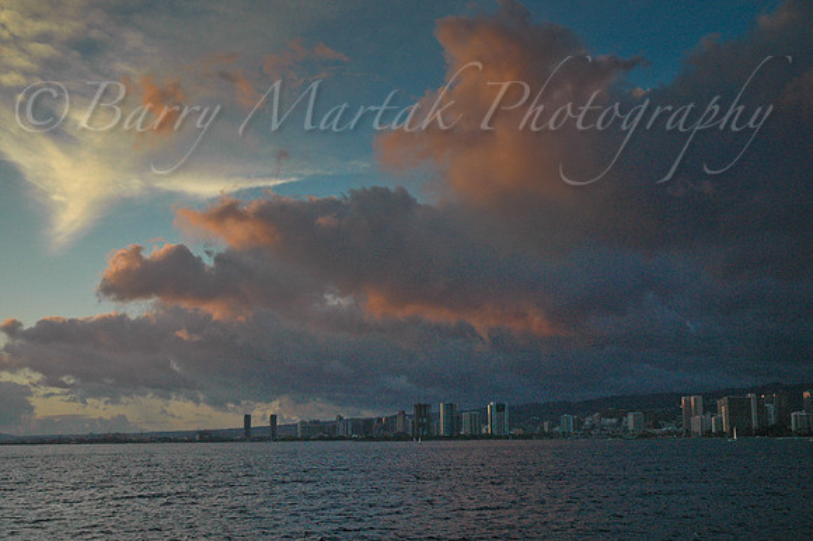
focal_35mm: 51
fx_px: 1151
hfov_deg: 38.9
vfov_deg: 26.5
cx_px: 406
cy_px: 270
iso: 800
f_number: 4.5
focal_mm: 34
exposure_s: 1/500
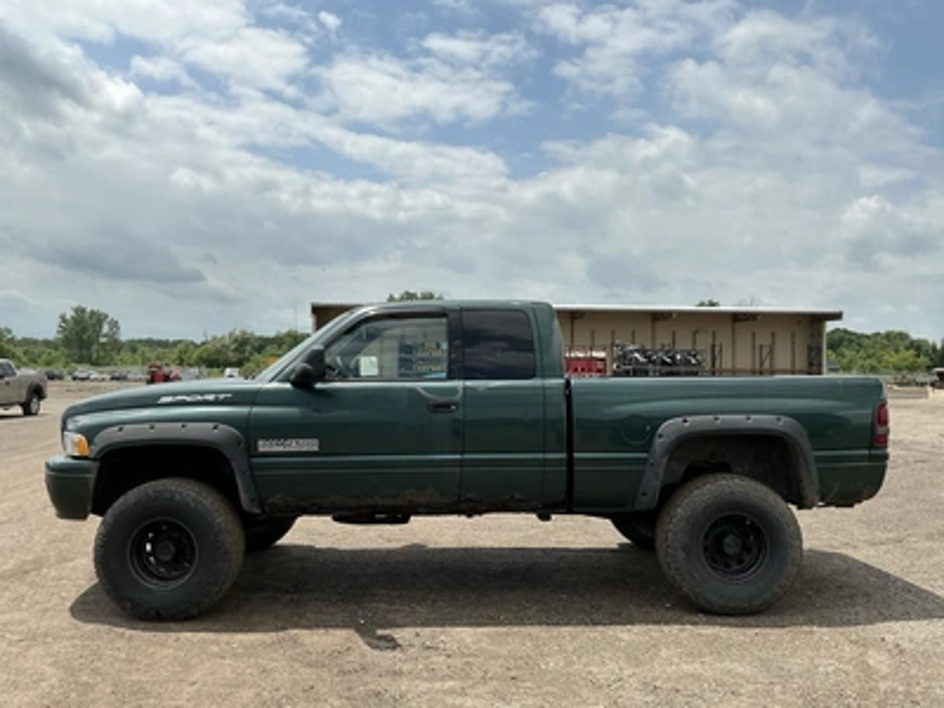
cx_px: 472
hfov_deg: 63.4
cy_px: 354
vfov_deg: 49.7
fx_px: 764
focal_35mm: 28
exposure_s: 1/3322
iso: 25
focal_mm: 3
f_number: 1.8
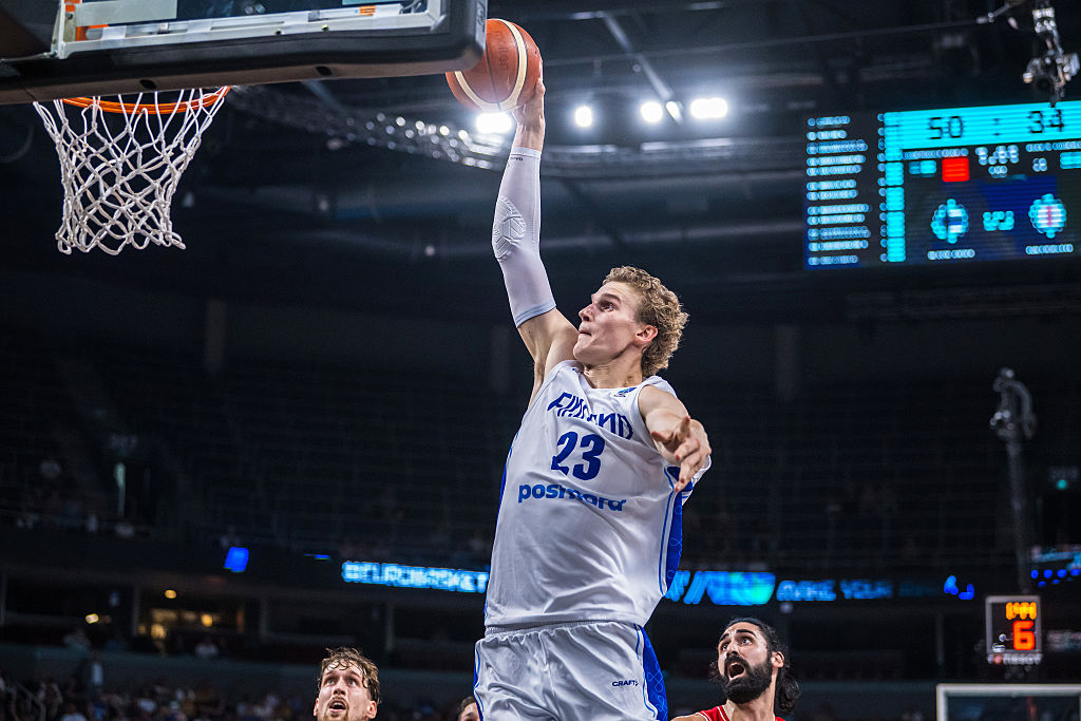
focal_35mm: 70
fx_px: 2102
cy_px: 360
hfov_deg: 28.8
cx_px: 540
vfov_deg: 19.5
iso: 2500
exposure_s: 1/2000
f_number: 3.2
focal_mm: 70
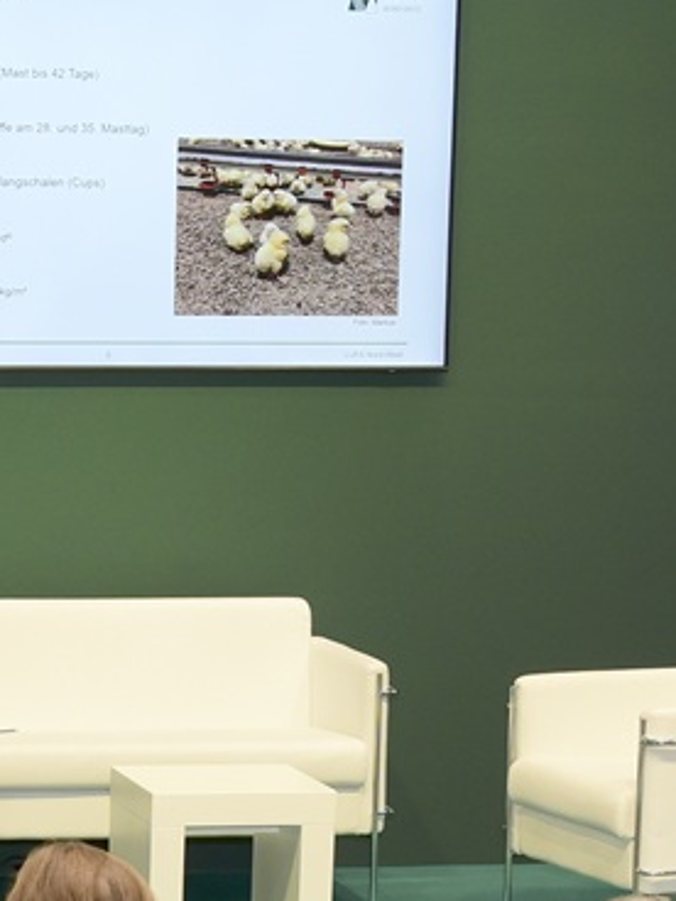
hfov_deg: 9.9
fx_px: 3880
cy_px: 797
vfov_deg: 13.1
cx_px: -10
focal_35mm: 149
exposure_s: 1/100
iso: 1000
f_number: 5.6
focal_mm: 38
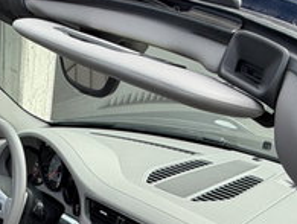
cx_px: -26
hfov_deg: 31.2
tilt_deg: -42.4
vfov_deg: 20.1
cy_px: 393
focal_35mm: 55
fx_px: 473
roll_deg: +0.4
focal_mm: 2.22
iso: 40
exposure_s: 1/136
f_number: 2.2
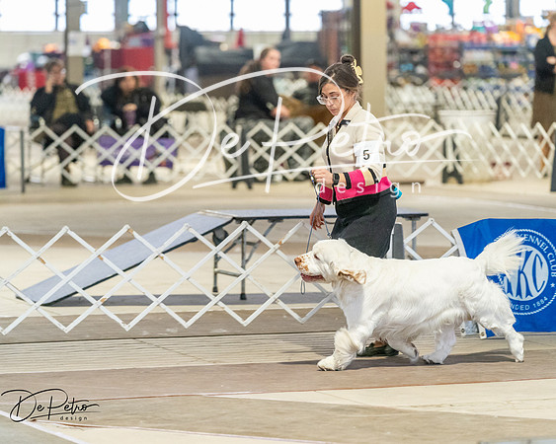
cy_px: 222
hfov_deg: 10.3
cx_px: 278
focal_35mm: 188
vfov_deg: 8.2
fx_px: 3094
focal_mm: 167
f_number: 3.5
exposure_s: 1/250
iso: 6400
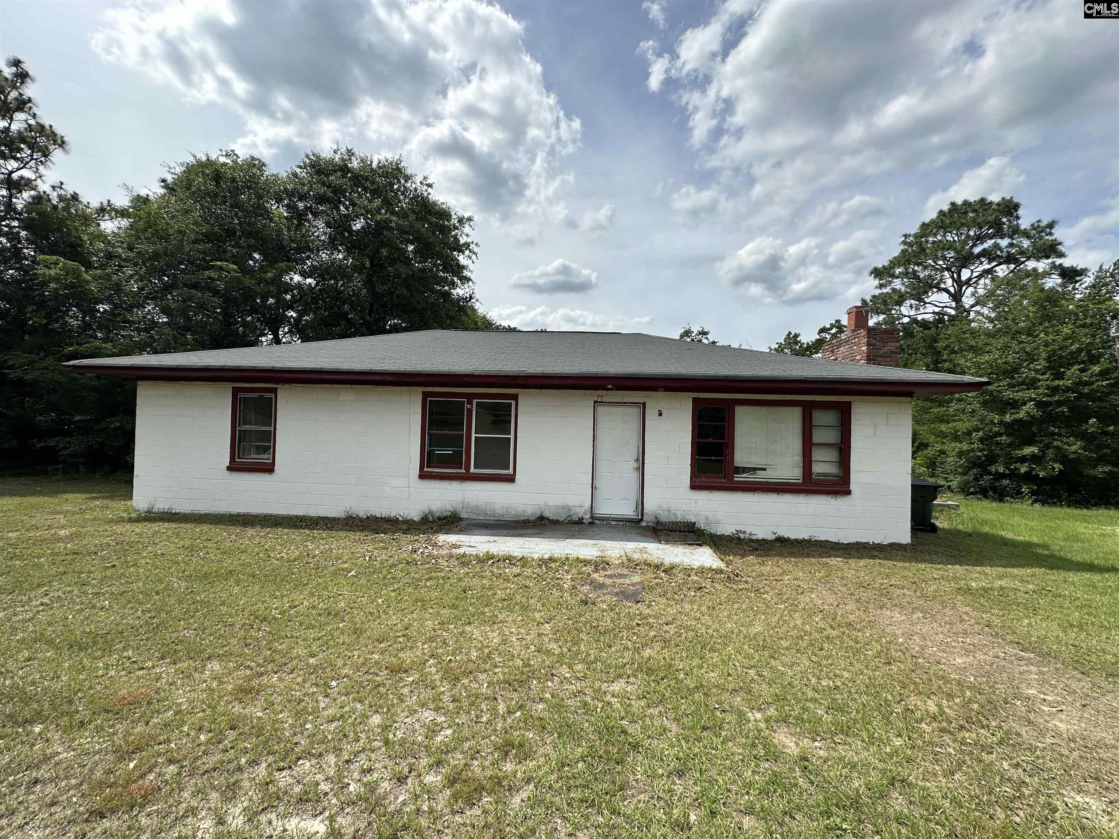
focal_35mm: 14
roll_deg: -2.2
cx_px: 560
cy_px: 420
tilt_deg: +2.0
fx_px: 453
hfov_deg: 102.1
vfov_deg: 85.7
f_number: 2.2
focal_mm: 2.22
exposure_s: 1/2353
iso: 50
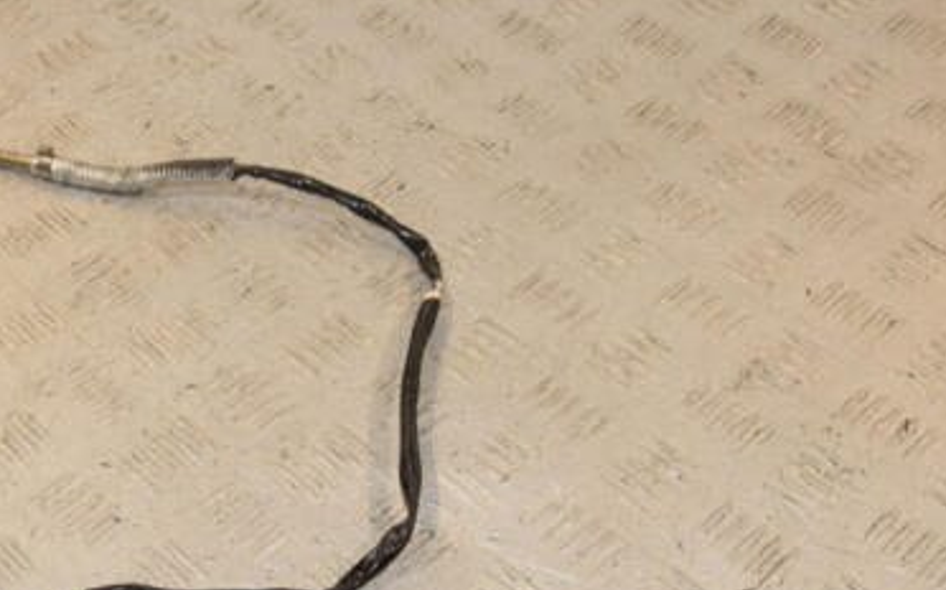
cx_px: 224
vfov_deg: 17.5
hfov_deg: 27.4
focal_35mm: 74
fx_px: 1907
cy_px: 404
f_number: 10
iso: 800
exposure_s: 1/200
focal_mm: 30
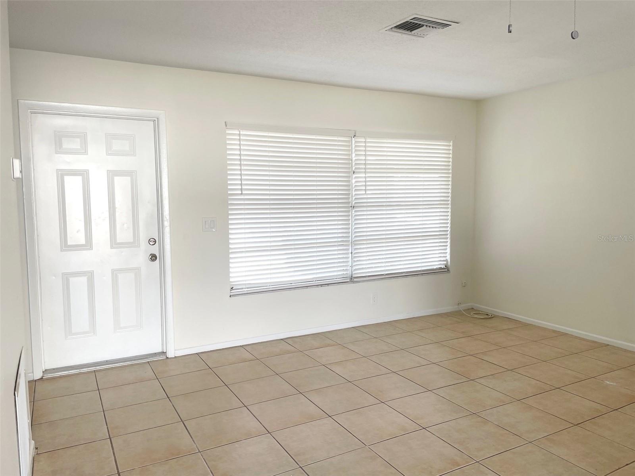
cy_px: 238
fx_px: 477
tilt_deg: -5.5
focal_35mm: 26
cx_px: 318
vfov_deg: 53.1
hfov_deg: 67.3
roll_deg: +0.9
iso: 50
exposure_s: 1/123
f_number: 1.6
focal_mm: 4.2
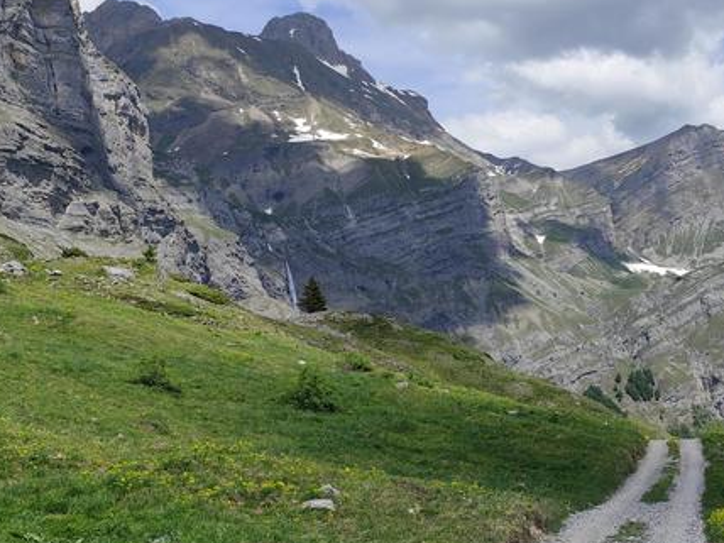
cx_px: 614
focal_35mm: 43
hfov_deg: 41.3
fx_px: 899
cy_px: 345
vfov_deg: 33.4
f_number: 1.65
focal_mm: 6.19
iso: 50
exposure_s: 1/1464
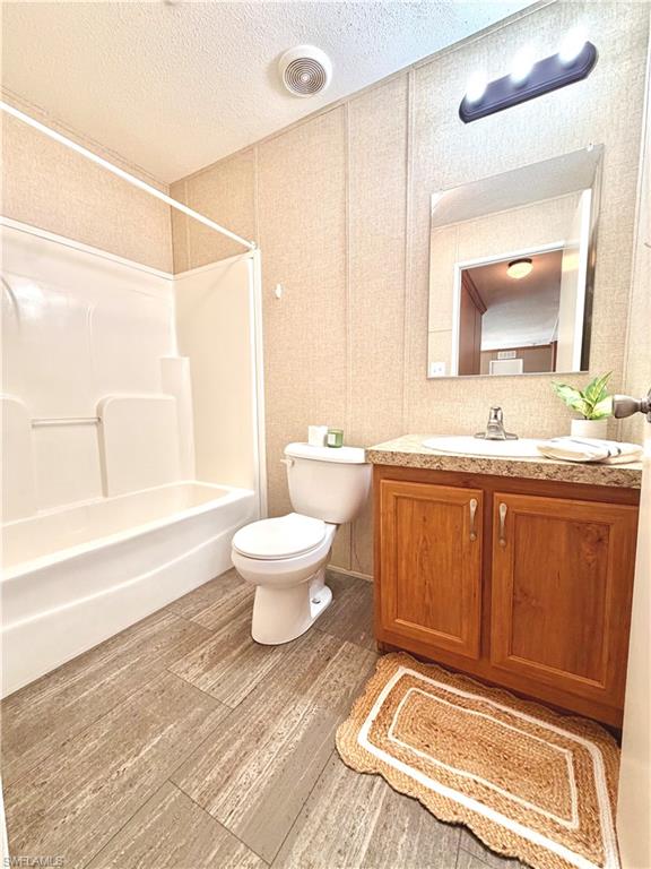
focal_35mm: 14
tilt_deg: -4.4
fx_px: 351
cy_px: 434
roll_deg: +0.3
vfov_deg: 102.1
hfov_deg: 85.7
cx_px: 326
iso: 250
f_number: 2.2
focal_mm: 2.22
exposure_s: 1/120
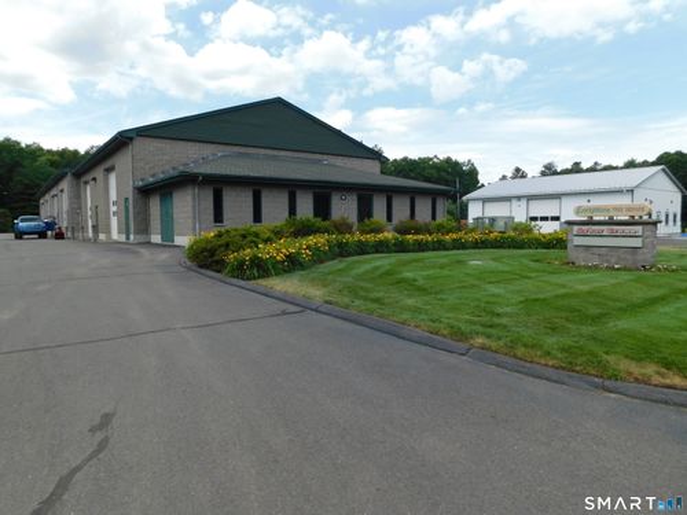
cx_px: 344
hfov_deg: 73.9
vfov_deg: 58.9
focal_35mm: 23
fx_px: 456
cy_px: 258
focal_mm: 4
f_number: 3
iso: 125
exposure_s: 1/1000
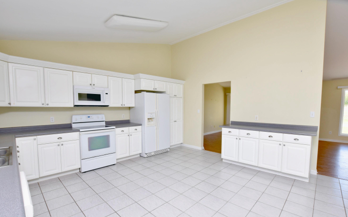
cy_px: 119
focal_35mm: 16
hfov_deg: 97.8
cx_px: 174
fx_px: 152
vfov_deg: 71.1
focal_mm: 10
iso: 400
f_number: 5.6
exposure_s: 1/125
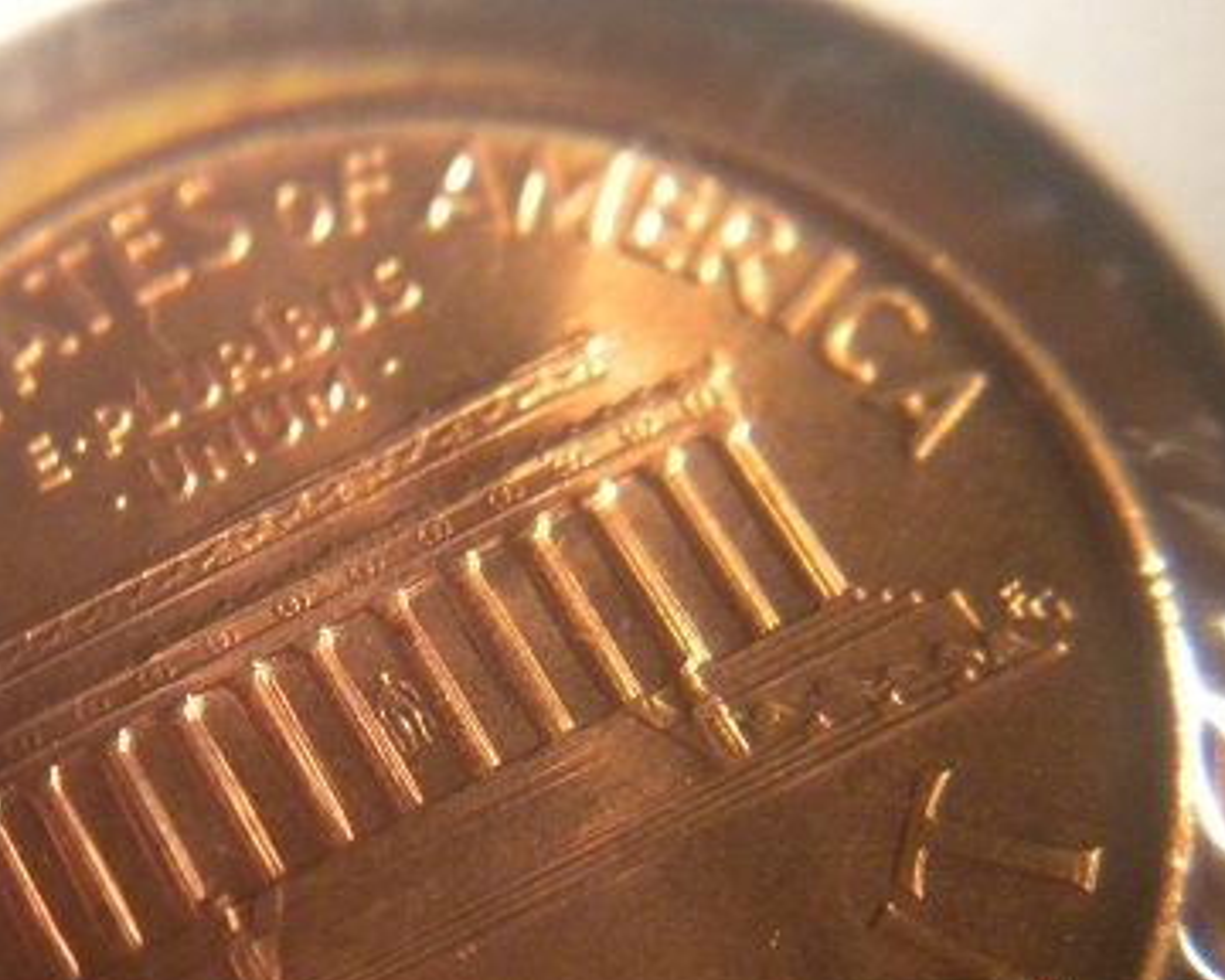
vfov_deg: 25.6
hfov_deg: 31.1
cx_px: 230
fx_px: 2139
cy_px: 681
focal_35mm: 59
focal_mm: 6.3
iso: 400
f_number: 3.1
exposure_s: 1/20.7
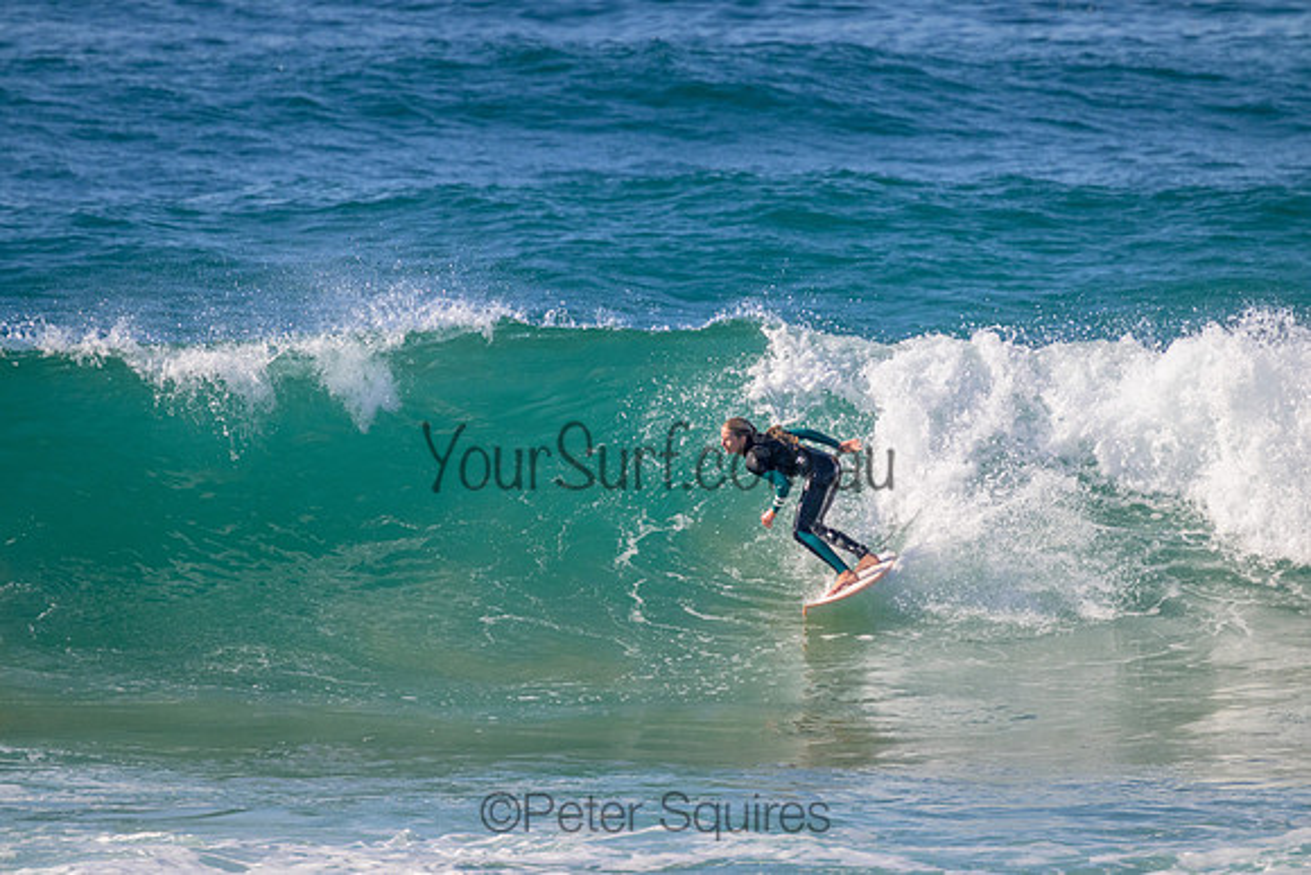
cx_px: 656
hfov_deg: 2.6
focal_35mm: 800
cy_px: 438
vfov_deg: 1.7
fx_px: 29139
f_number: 11
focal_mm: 800
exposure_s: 1/2000
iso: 1800
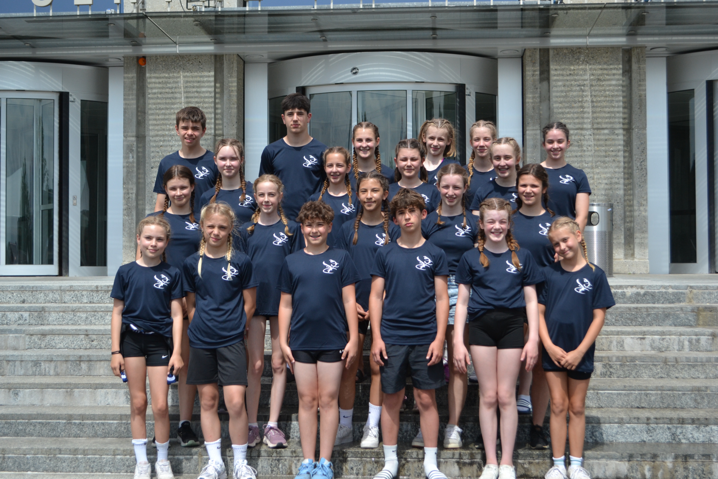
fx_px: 1047
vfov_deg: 25.7
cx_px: 359
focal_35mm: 52
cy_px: 240
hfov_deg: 37.9
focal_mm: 35
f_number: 5
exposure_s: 1/2000
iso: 400
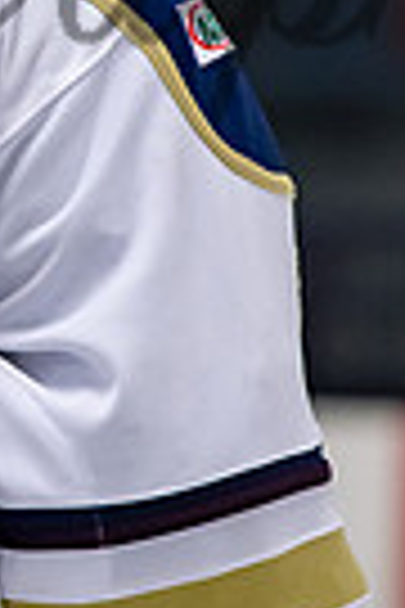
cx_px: -396
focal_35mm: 1285
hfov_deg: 1.1
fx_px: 21683
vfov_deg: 1.6
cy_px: -16
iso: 800
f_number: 3.2
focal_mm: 200
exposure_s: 1/800
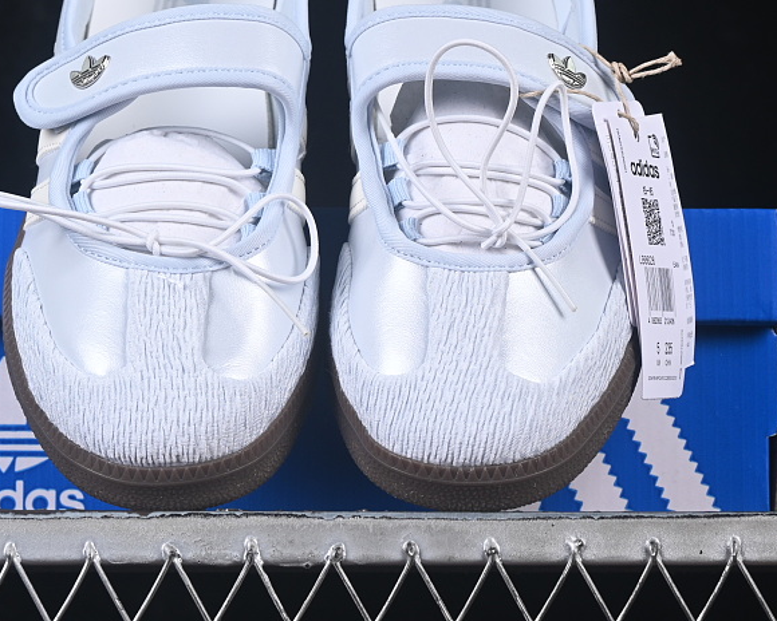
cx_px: 328
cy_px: 214
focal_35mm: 131
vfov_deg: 11.8
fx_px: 3013
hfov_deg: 14.7
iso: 160
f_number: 8
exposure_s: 1/80
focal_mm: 50
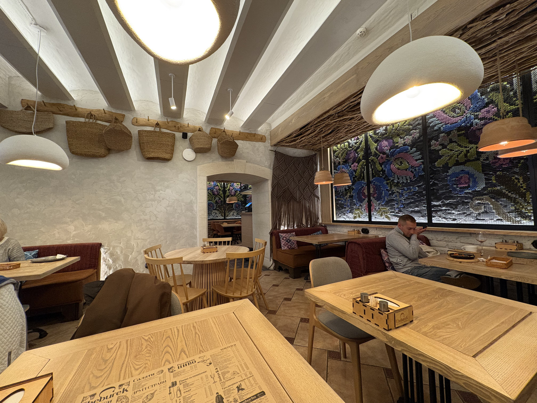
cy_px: 202
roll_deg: +1.7
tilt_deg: +3.0
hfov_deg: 102.1
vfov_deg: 85.7
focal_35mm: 14
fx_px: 217
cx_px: 268
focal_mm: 2.22
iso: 500
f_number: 2.2
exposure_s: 1/60
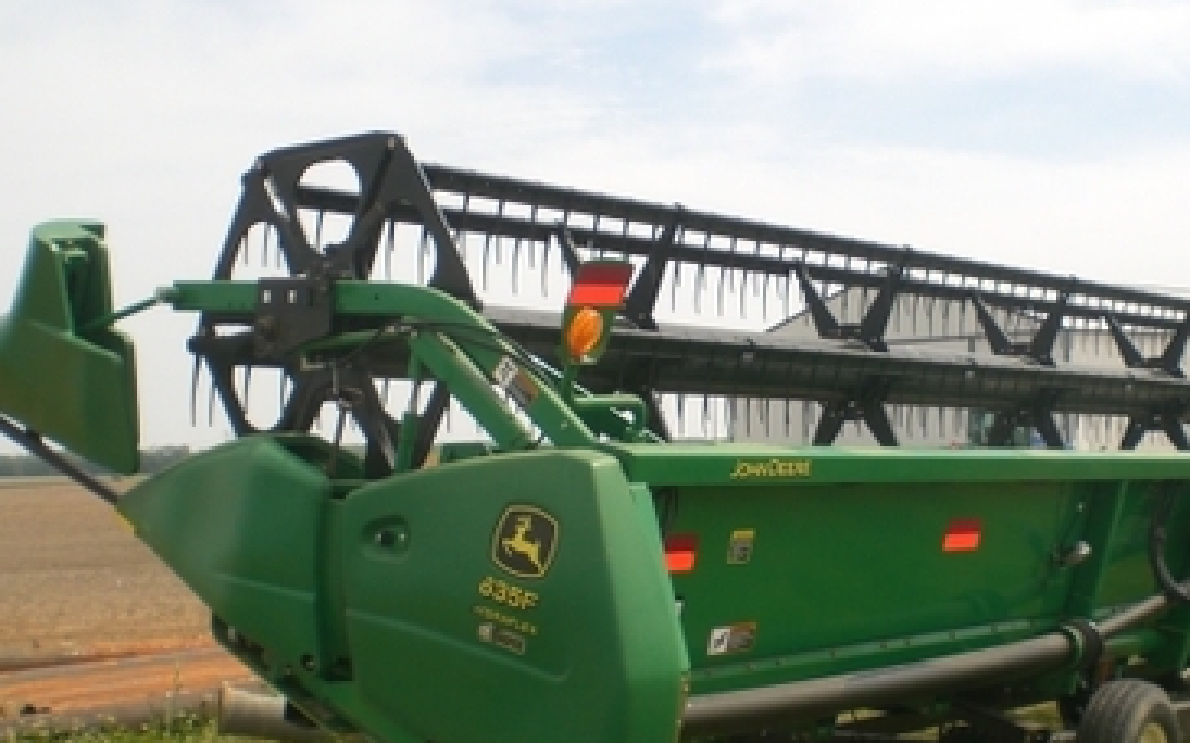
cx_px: 838
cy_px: 538
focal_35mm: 60
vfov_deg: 21.5
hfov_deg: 33.6
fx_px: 1946
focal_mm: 6.3
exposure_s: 1/500
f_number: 4.4
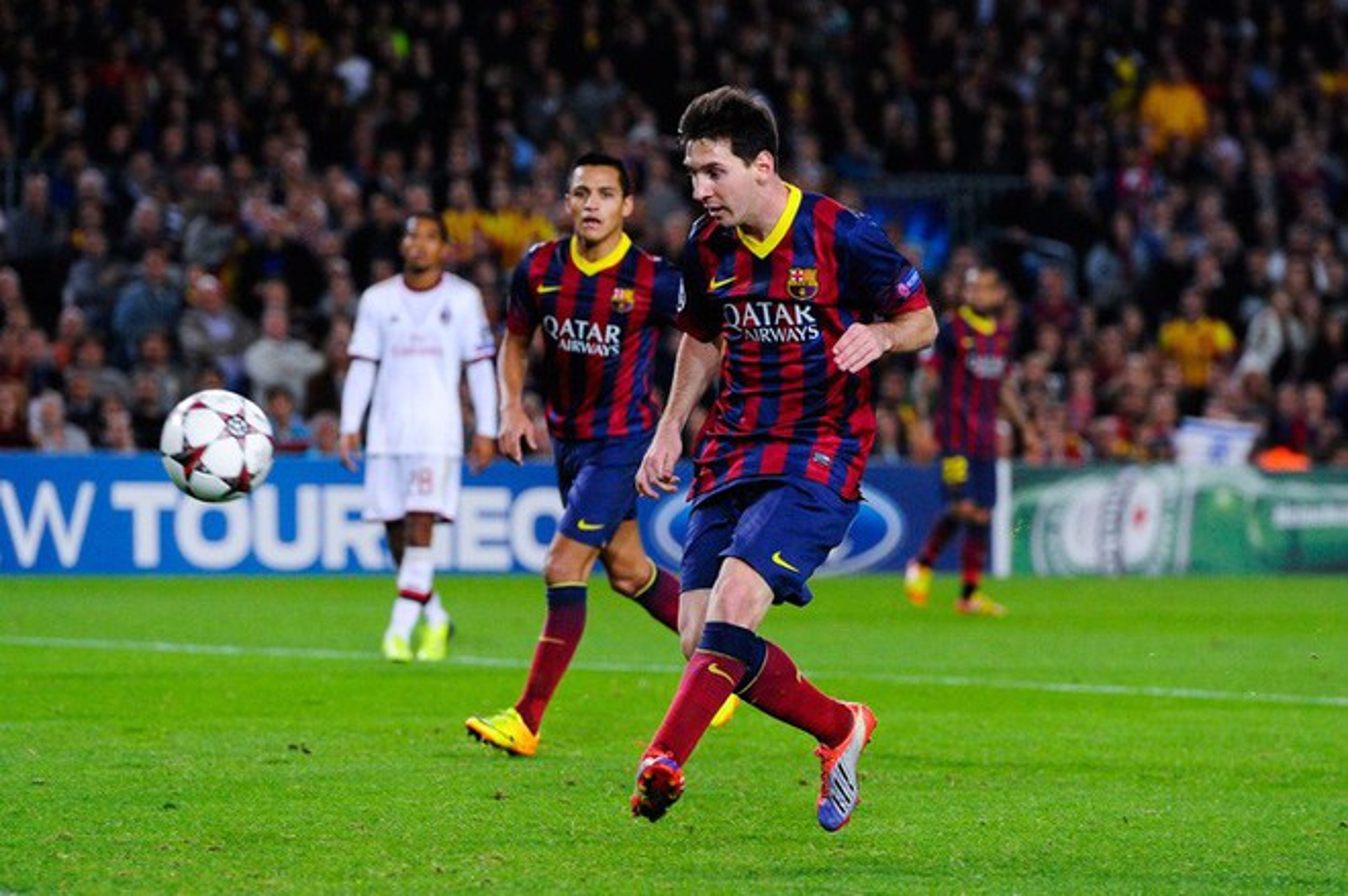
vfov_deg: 6.9
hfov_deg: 10.3
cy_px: 448
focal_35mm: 200
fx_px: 7483
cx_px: 674
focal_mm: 200
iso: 2500
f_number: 4
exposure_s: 1/1000
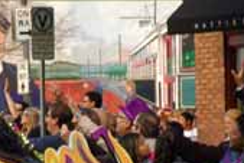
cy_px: 232
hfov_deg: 8.9
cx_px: -64
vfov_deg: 6.0
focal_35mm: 229
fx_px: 1553
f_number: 5.6
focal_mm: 48
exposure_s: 1/125
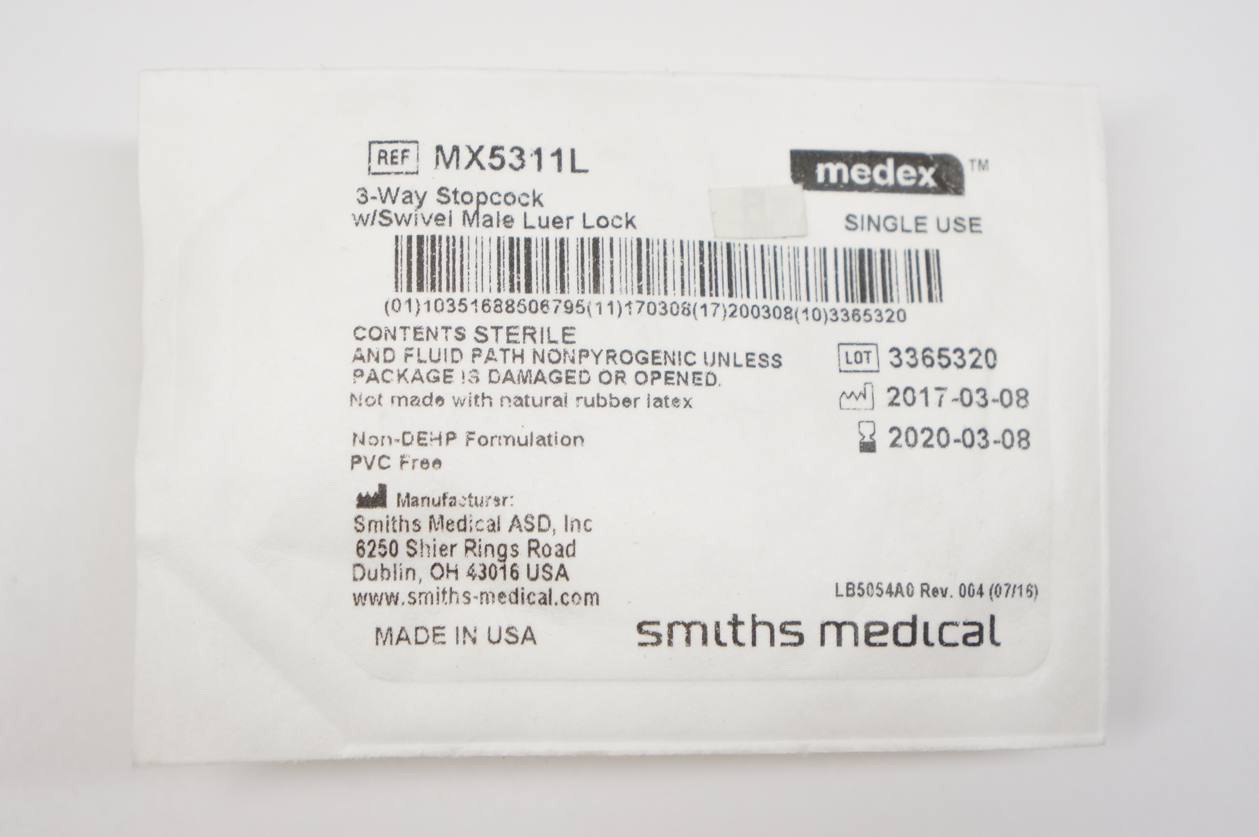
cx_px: 630
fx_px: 2253
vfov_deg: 21.0
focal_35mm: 64
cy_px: 418
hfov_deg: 31.2
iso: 400
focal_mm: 43
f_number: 5.6
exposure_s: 1/100
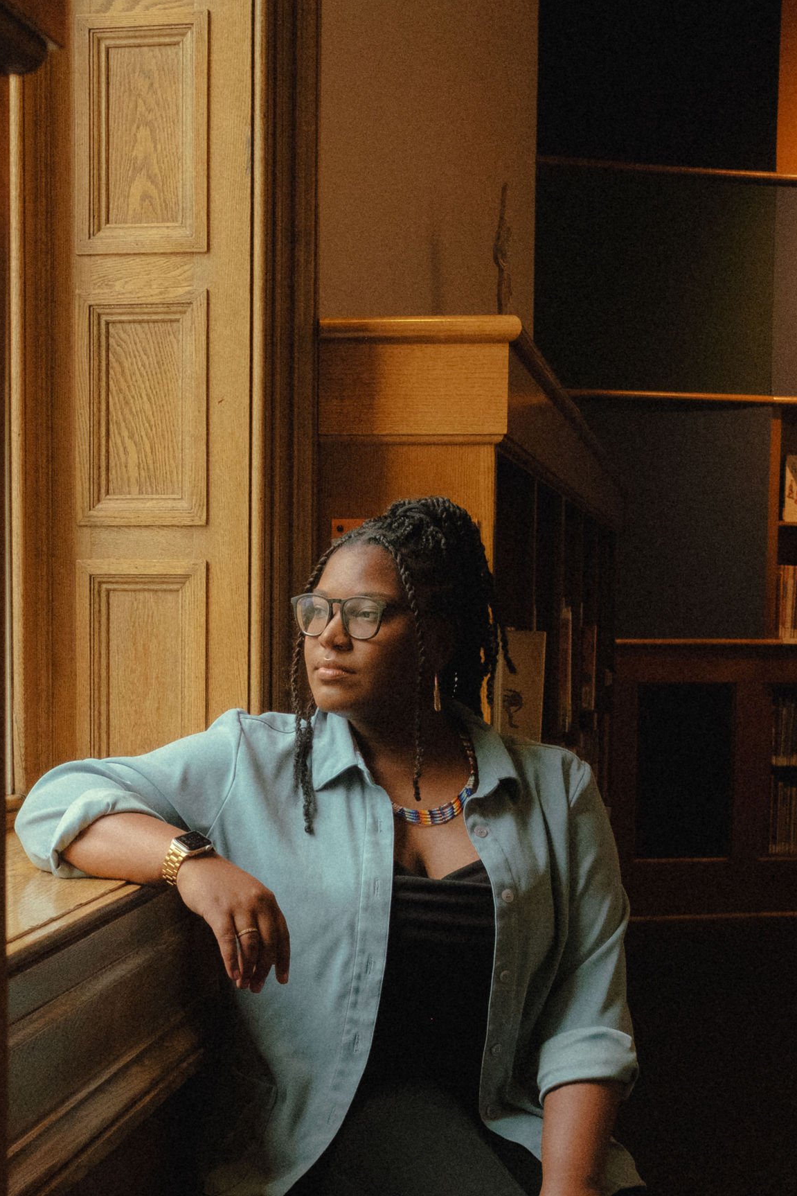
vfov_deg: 27.4
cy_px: 869
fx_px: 2424
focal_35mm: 73
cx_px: 236
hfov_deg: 18.6
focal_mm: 23
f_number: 6.4
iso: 4000
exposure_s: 1/250
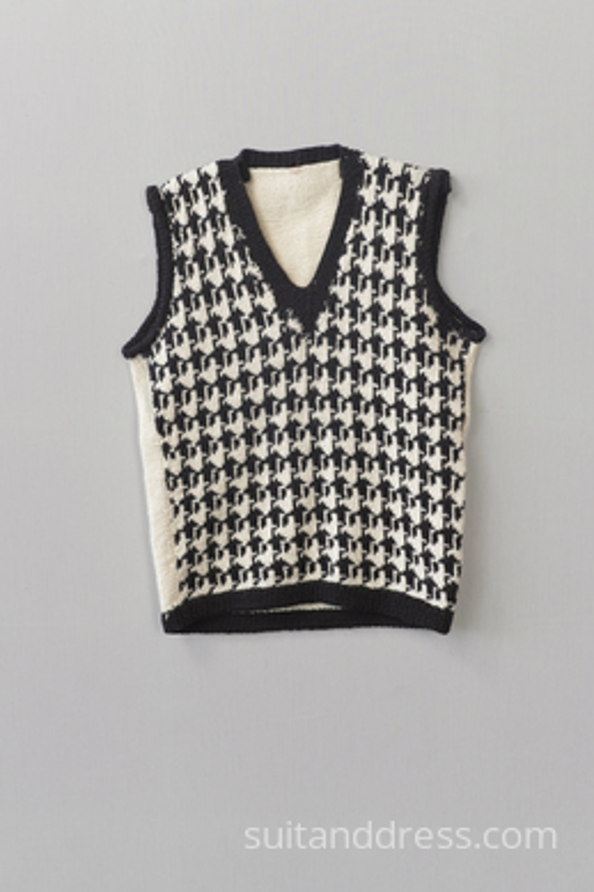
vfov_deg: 41.1
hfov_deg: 28.1
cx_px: 297
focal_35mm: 48
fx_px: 1189
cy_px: 446
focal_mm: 32
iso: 320
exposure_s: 1/50
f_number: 6.3
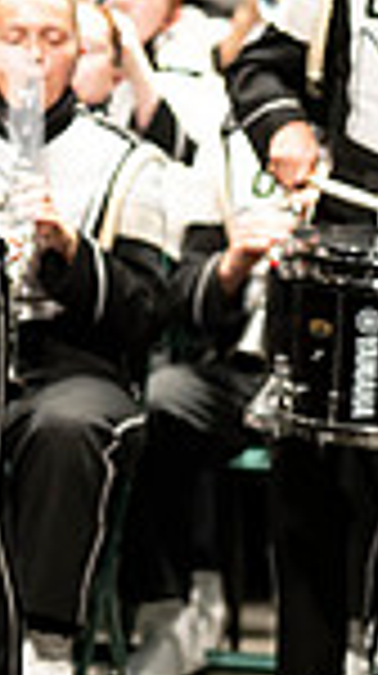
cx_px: -155
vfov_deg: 2.3
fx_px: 16860
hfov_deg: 1.3
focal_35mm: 943
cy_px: 166
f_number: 2.8
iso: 3200
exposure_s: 1/500
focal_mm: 300
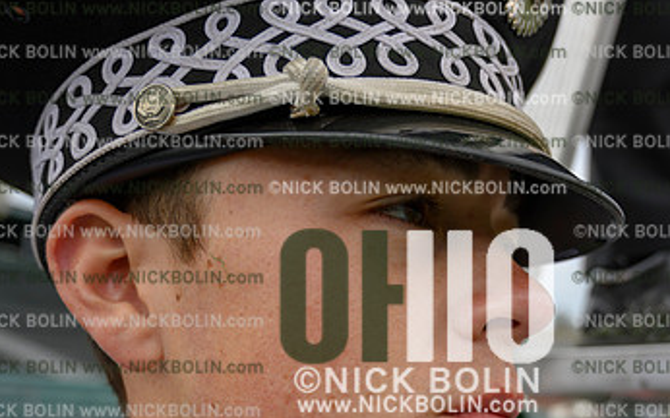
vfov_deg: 30.6
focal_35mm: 41
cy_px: 322
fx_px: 748
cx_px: 416
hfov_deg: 47.8
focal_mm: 24
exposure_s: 1/500
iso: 125
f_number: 4
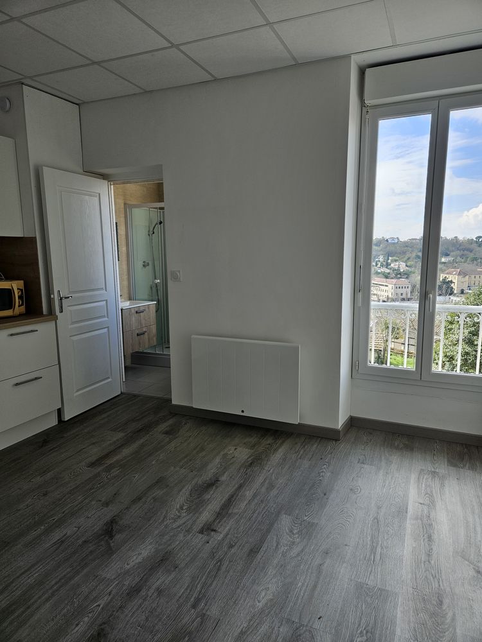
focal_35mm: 23
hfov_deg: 58.9
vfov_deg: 73.9
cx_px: 241
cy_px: 321
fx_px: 427
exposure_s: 1/180
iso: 40
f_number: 1.8
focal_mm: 5.4
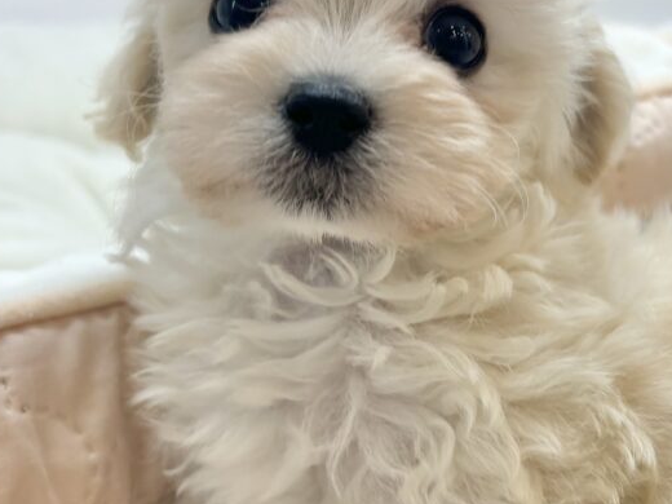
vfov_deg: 24.4
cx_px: 426
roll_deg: -1.6
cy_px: 243
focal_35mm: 60
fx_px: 1165
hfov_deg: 32.0
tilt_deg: -14.9
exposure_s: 1/100
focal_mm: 5.96
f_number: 1.6
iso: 50
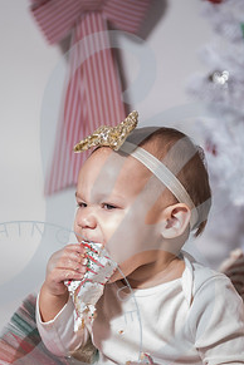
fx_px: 976
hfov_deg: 14.2
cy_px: 242
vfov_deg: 21.2
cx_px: 82
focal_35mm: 96
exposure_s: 1/125
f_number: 2.8
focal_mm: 62
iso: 100
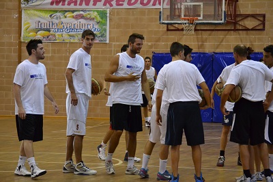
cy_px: 91
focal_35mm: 129
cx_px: 136
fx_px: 977
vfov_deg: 10.6
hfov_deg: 15.9
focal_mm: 86
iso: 3200
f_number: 4.5
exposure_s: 1/400
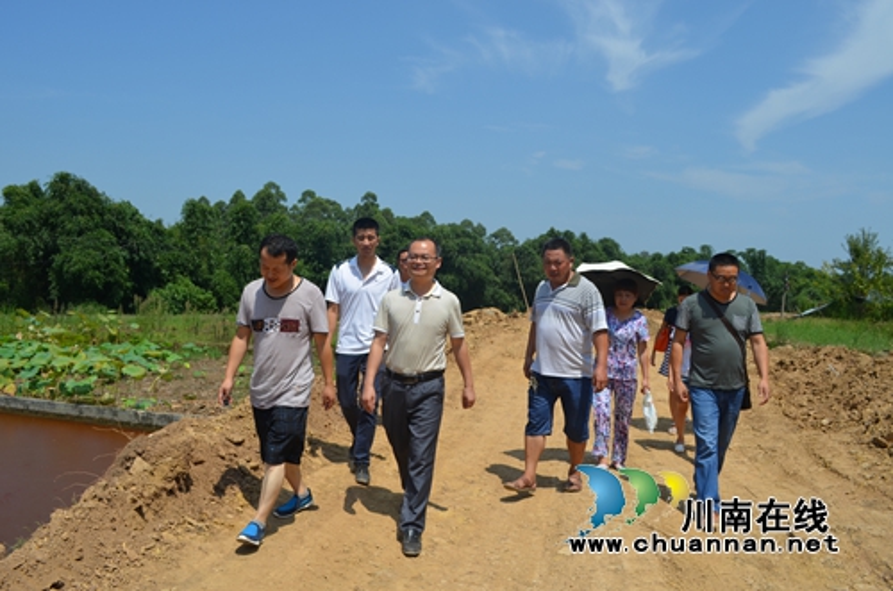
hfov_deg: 67.5
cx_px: 446
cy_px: 296
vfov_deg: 47.7
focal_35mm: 27
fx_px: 668
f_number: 9
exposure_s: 1/320
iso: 100
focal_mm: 18
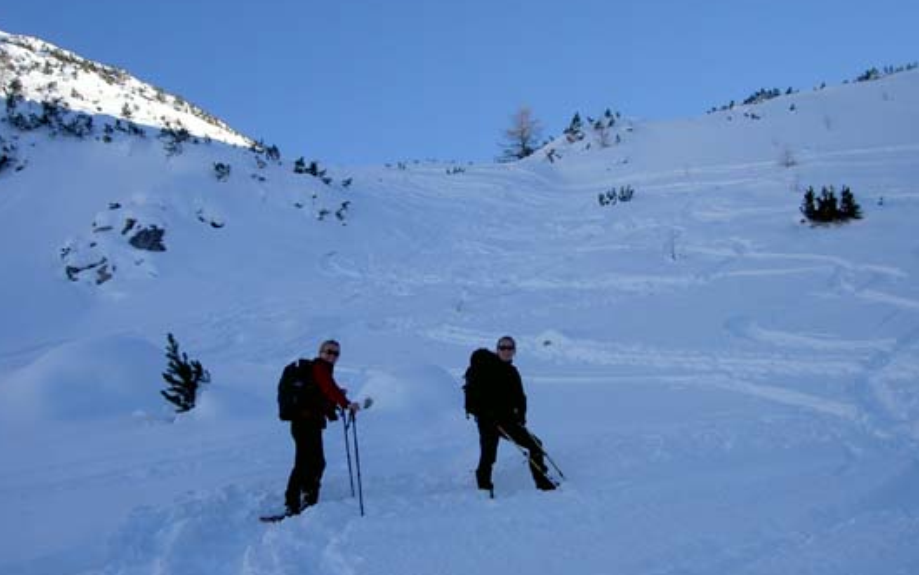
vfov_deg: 29.9
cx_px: 457
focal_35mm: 43
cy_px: 307
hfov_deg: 46.2
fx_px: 1077
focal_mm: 8
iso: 100
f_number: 4.7
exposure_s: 1/400
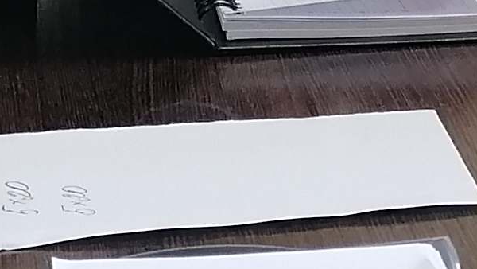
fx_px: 2480
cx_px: 1014
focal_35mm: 196
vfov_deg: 6.0
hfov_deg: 10.0
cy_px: -271
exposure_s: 1/50
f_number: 1.8
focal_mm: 4.75
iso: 125
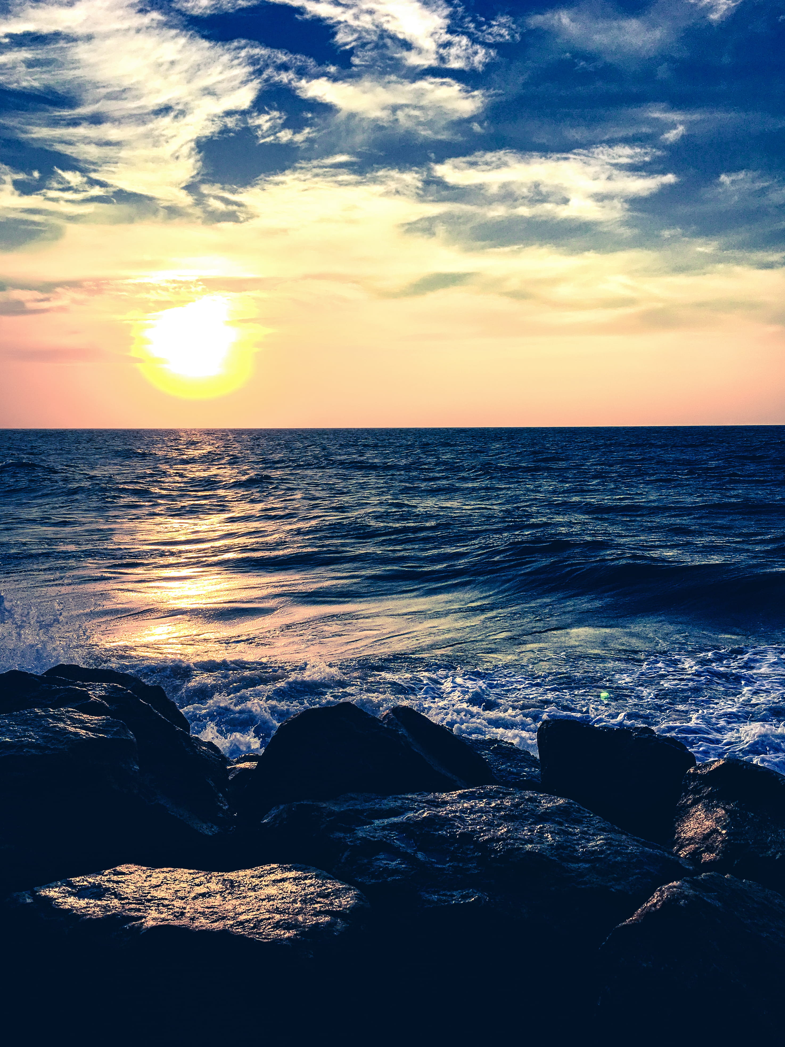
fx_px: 877
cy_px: 524
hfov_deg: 48.2
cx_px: 392
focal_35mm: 29
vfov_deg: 61.7
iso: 25
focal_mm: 4.15
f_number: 2.2
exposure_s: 1/2653
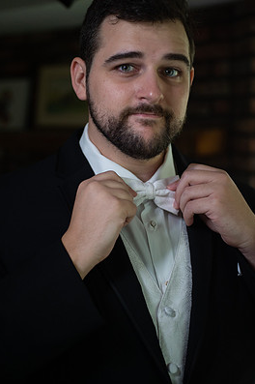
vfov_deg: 29.7
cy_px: 179
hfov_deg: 20.0
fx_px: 724
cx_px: 134
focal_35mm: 68
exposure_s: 1/250
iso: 1000
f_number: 3.2
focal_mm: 60
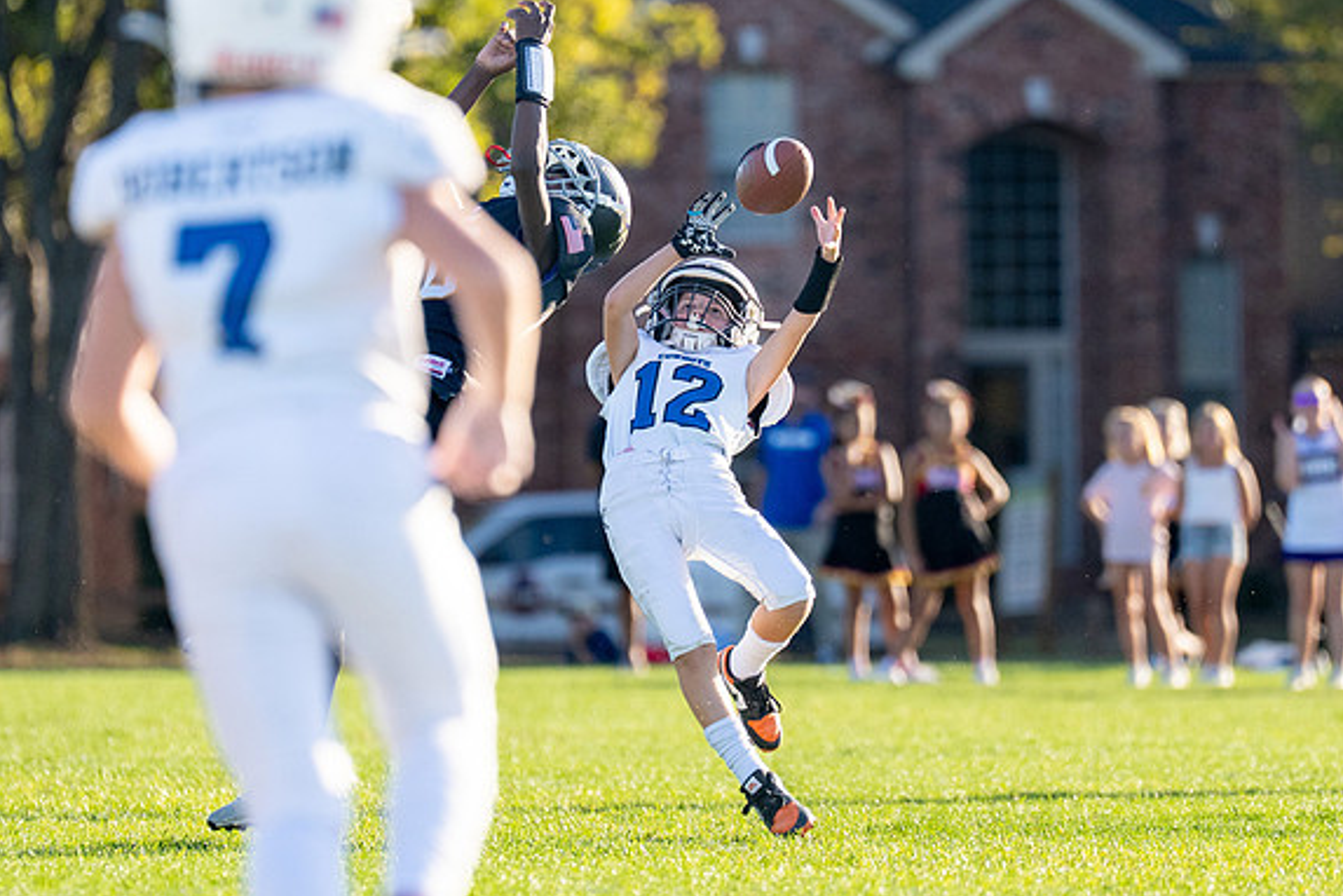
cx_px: 741
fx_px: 16264
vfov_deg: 3.2
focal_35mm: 436
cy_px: 401
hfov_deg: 4.7
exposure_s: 1/4000
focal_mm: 200
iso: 400
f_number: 2.8
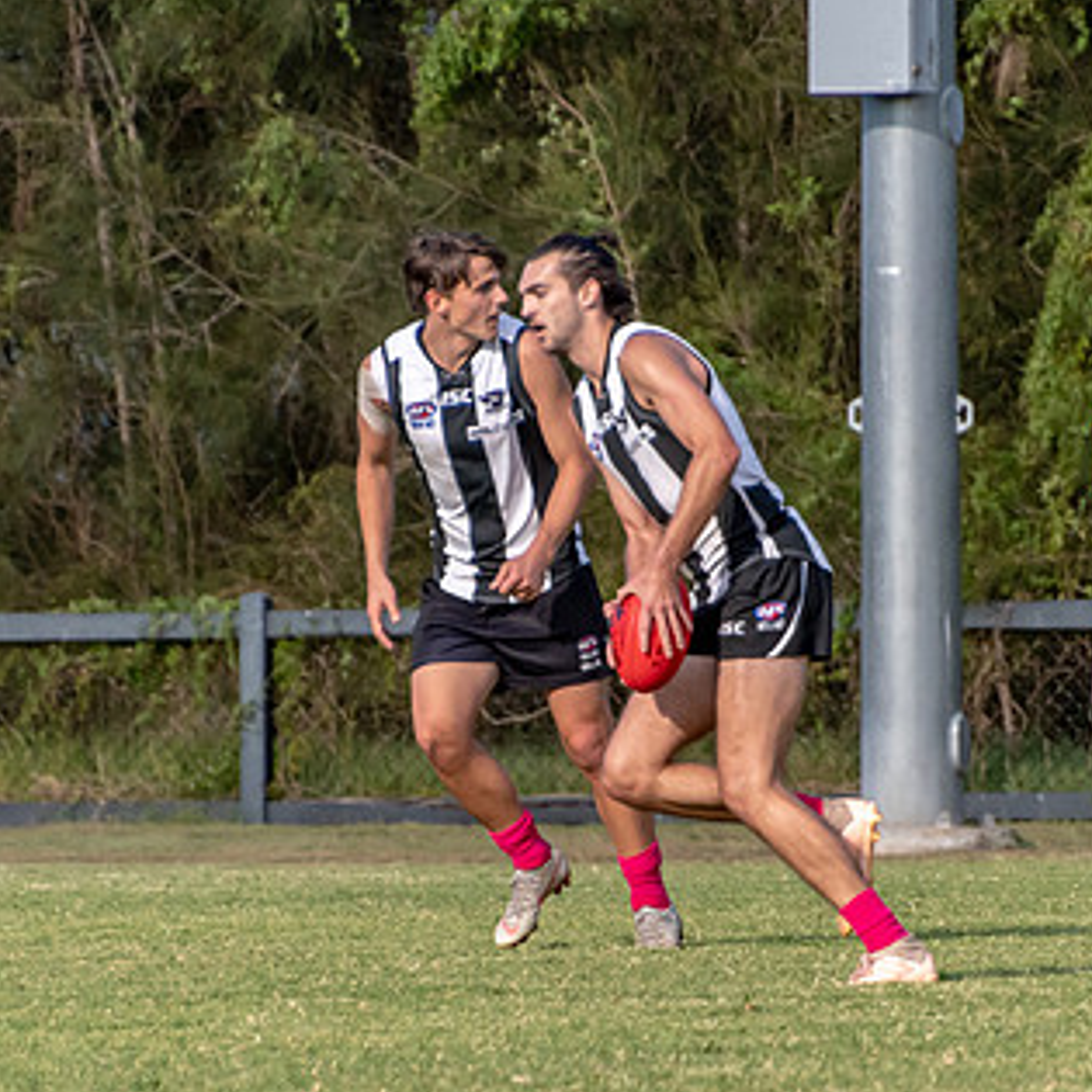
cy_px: 663
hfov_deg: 1.7
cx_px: 597
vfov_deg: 1.7
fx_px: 35762
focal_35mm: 1002
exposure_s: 1/2000
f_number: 6.3
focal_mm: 350
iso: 800
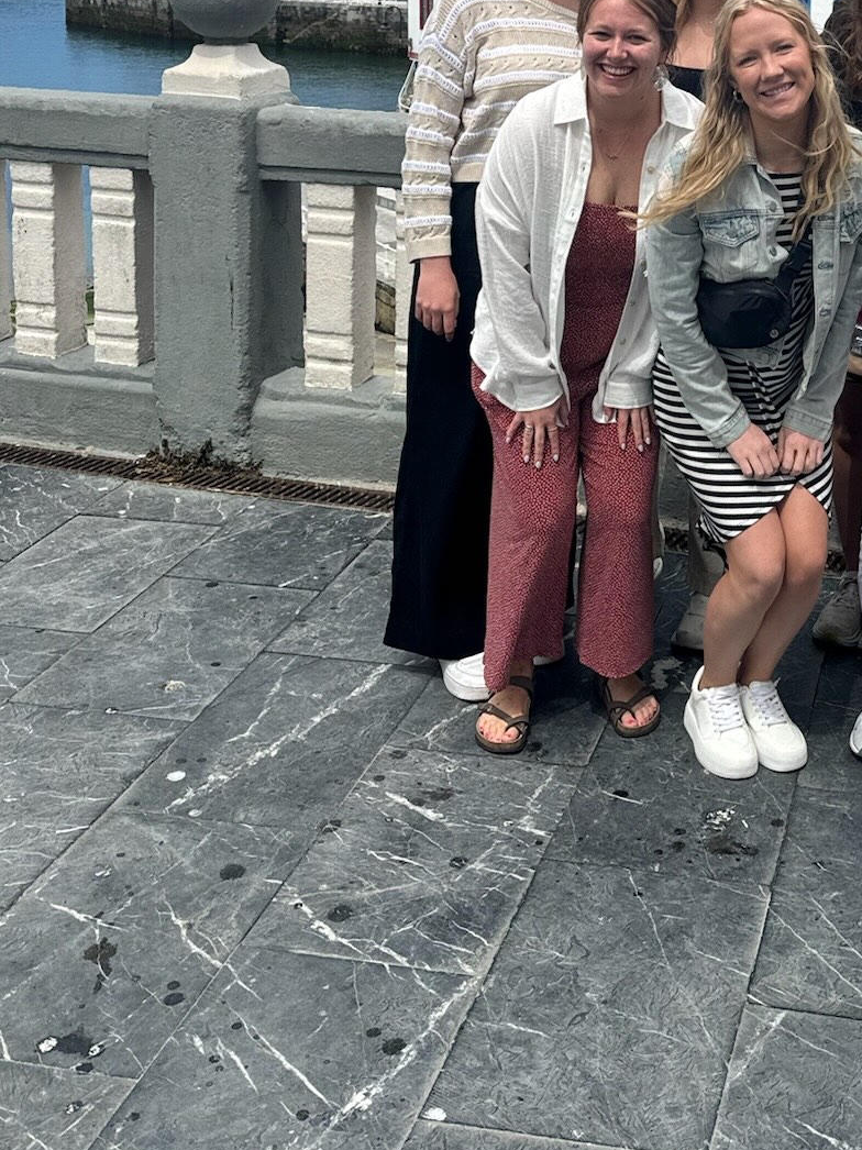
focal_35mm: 47
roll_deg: -0.9
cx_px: 756
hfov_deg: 29.7
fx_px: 1561
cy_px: 110
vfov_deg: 37.7
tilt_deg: -6.9
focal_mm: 6.76
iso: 80
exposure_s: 1/4608
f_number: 1.78
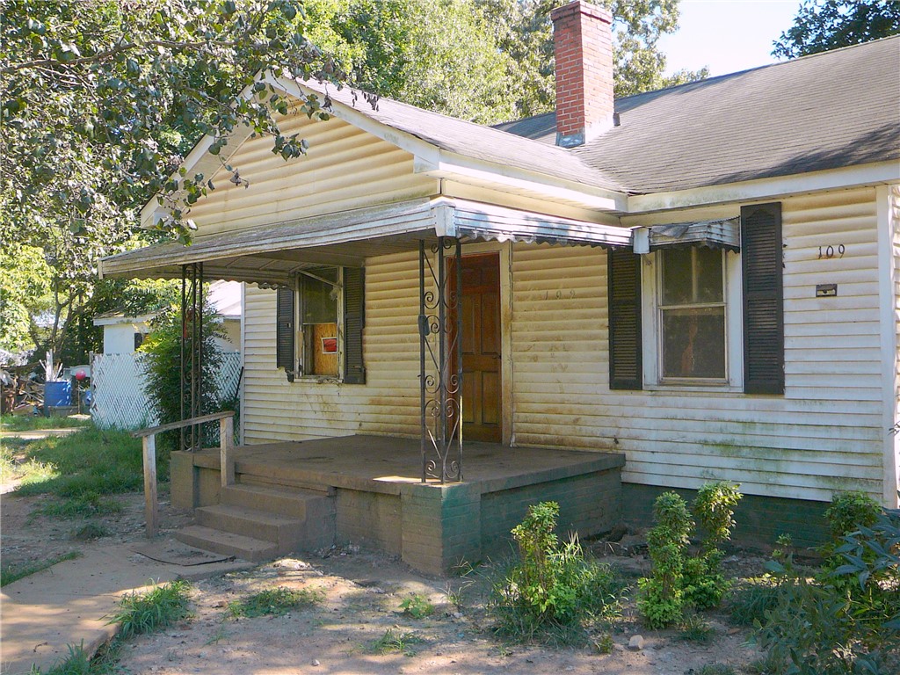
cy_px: 338
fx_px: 910
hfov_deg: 52.6
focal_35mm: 35
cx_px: 450
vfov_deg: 40.7
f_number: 2.8
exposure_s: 1/200
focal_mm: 5.2
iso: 80
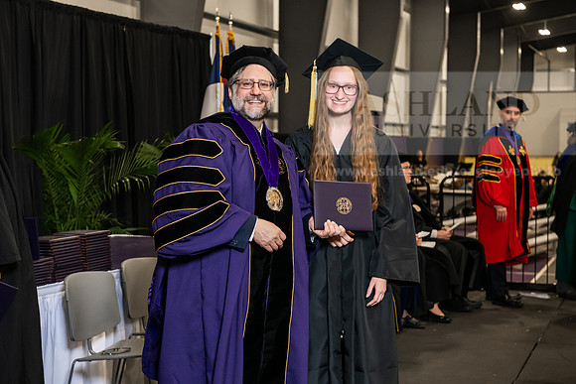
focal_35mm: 62
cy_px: 192
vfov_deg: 21.9
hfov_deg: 32.4
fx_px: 992
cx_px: 288
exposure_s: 1/200
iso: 2500
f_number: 5
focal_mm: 62
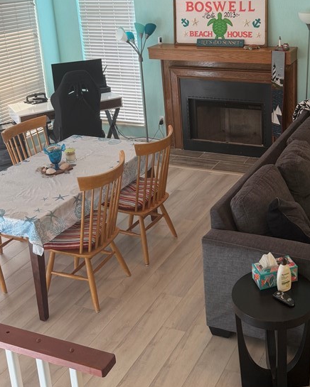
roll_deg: +2.4
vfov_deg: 40.6
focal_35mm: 44
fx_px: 505
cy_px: 87
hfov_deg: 33.4
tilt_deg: -13.8
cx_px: 237
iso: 125
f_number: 1.78
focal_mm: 6.76
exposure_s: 1/60
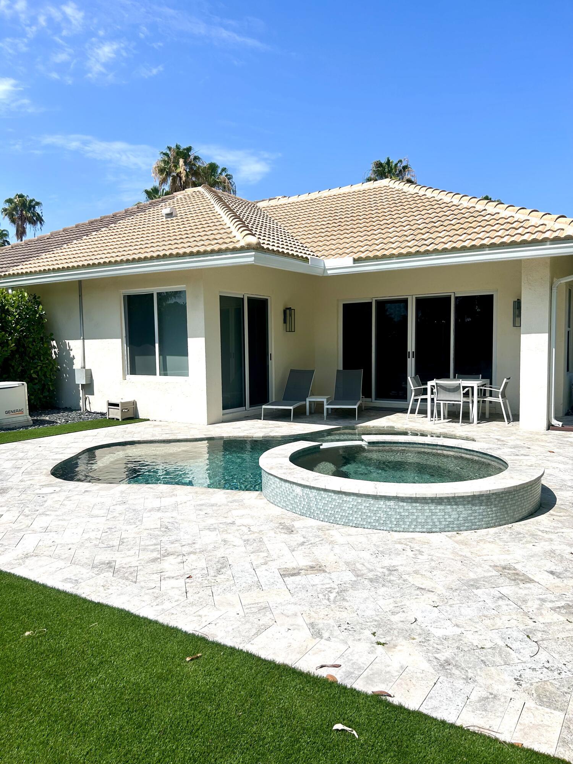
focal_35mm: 26
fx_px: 574
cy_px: 382
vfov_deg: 67.3
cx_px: 286
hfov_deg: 53.1
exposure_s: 1/7463
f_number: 1.5
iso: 50
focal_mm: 5.7
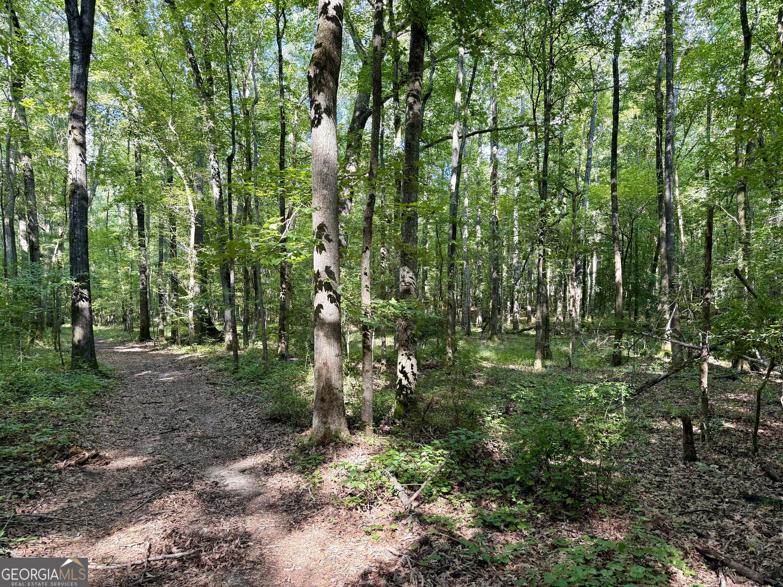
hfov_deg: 71.6
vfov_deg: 56.8
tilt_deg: -0.2
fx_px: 543
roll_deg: +0.8
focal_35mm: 24
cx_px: 392
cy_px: 294
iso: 125
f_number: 1.78
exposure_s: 1/121
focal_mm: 6.76
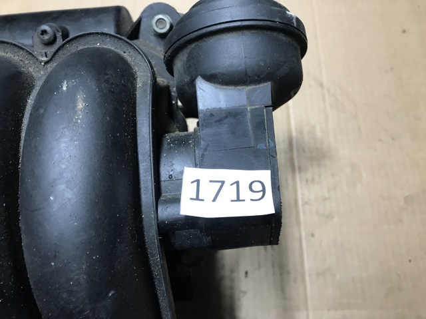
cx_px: 213
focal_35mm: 28
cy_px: 160
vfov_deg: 49.7
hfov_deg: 63.5
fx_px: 344
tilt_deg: -71.0
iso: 50
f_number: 1.8
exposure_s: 1/17
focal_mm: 3.99
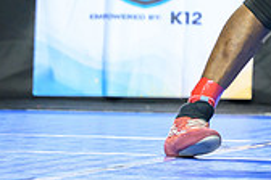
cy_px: -127
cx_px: 399
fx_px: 4501
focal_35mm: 598
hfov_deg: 3.4
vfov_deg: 2.3
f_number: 2.8
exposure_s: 1/800
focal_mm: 135
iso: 3200
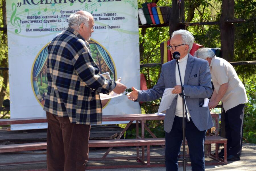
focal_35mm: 105
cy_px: 86
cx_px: 128
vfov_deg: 13.0
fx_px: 747
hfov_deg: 19.5
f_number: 5
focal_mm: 105
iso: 200
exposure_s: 1/100
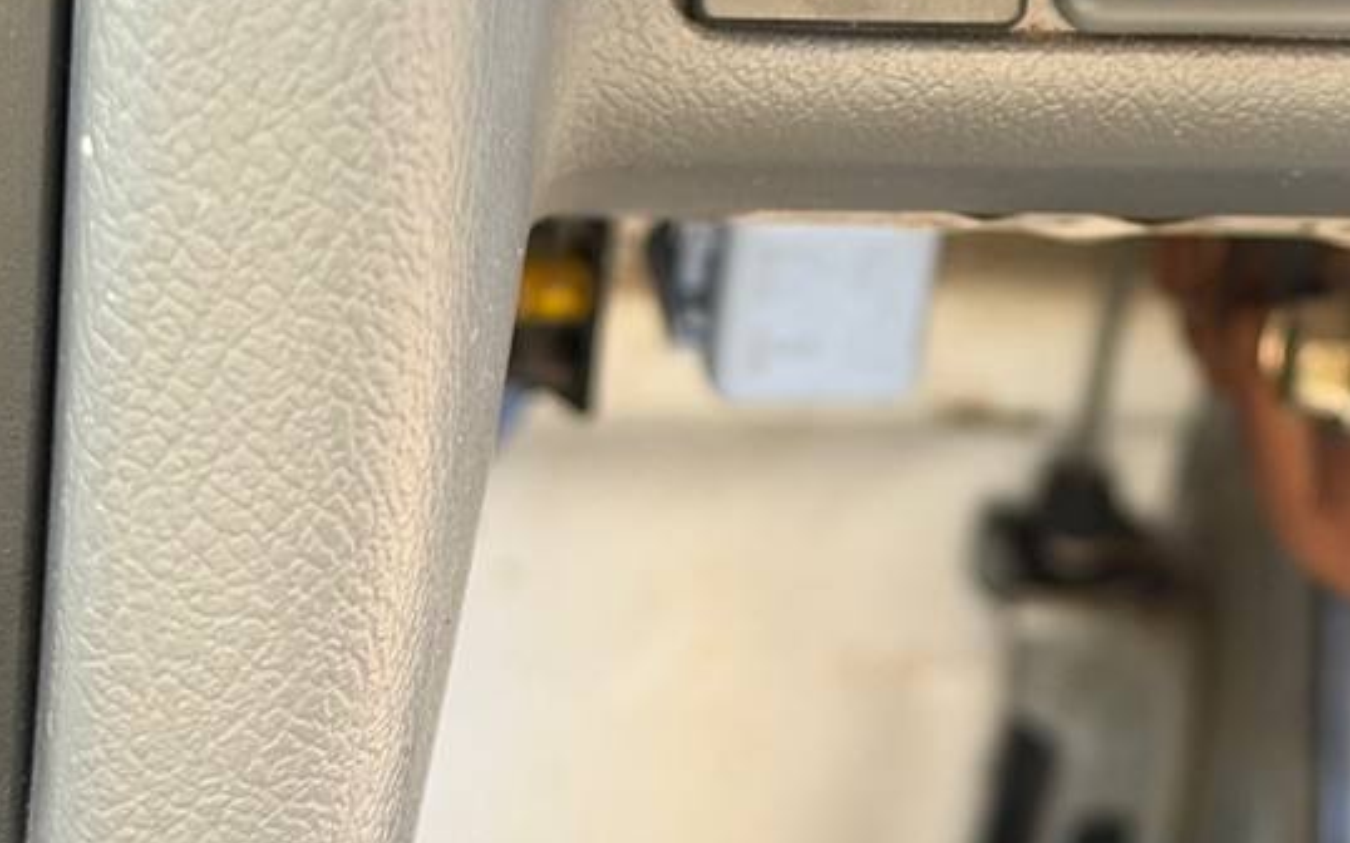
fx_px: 4451
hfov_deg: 17.1
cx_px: 1094
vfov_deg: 10.7
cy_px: -73
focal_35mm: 121
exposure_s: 1/70
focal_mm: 6.76
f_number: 1.78
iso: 100
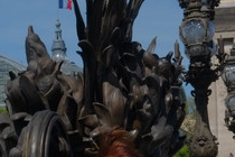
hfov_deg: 16.2
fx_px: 816
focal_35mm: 125
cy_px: 238
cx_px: 21
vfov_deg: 10.6
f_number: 13
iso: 200
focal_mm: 27
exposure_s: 1/400
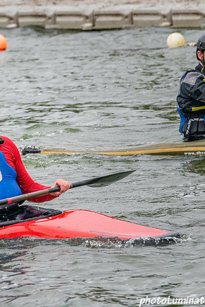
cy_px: 131
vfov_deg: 3.0
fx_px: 5936
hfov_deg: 2.0
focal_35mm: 695
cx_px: -20
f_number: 9
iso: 3200
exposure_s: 1/2000
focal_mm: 400
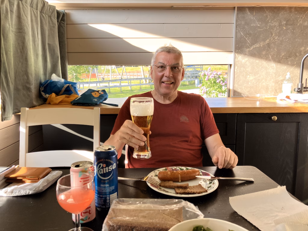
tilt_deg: -8.7
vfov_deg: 49.7
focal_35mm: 28
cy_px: 116
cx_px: 154
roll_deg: +0.8
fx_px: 249
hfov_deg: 63.4
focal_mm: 3.99
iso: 64
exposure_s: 1/121
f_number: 1.8
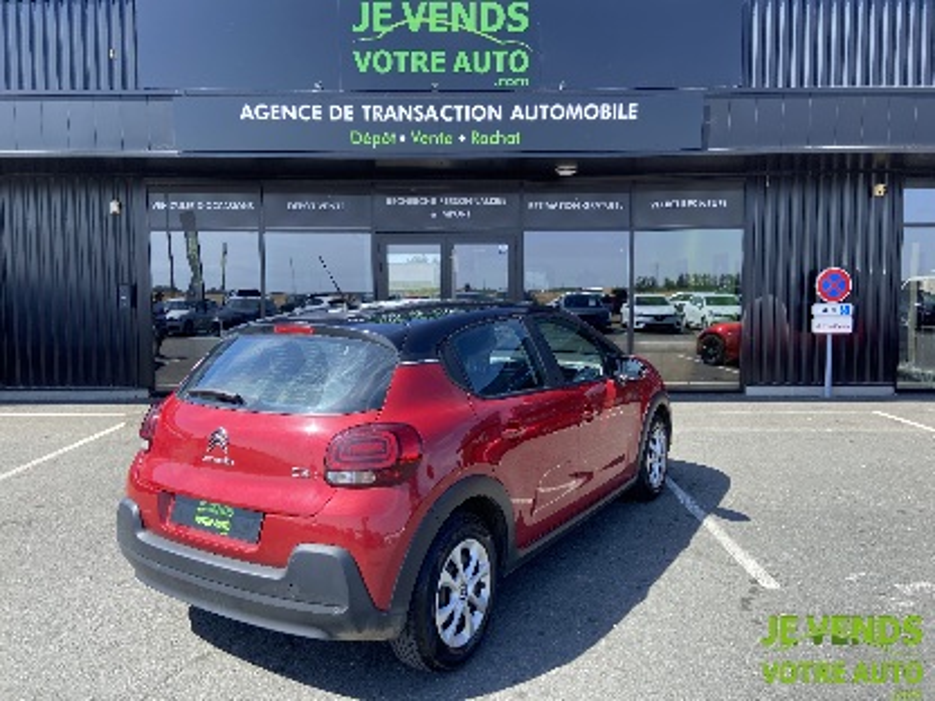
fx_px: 702
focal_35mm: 26
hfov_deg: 67.3
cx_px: 468
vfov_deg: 53.1
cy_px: 350
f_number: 1.8
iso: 32
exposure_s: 1/816
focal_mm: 4.25
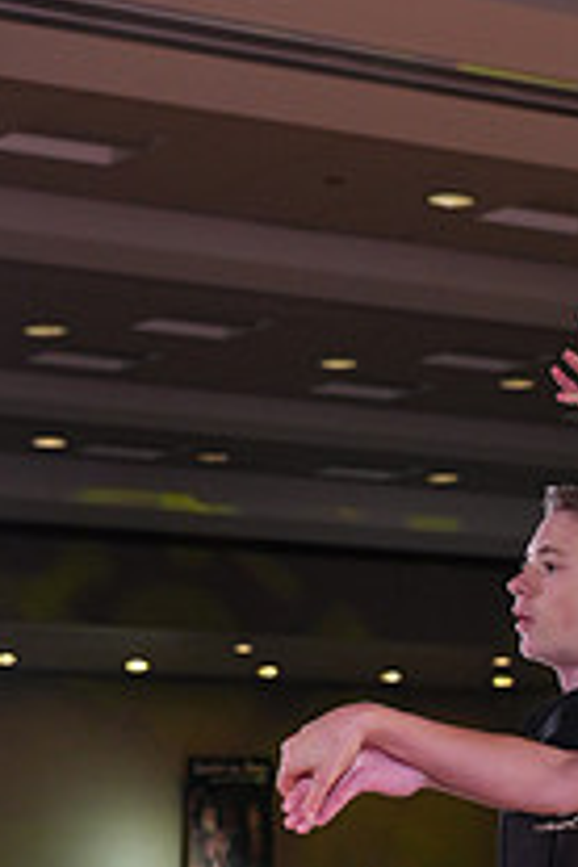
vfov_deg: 14.1
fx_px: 3371
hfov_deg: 9.6
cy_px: 1110
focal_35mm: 140
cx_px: 731
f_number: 4
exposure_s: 1/400
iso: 800
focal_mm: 50
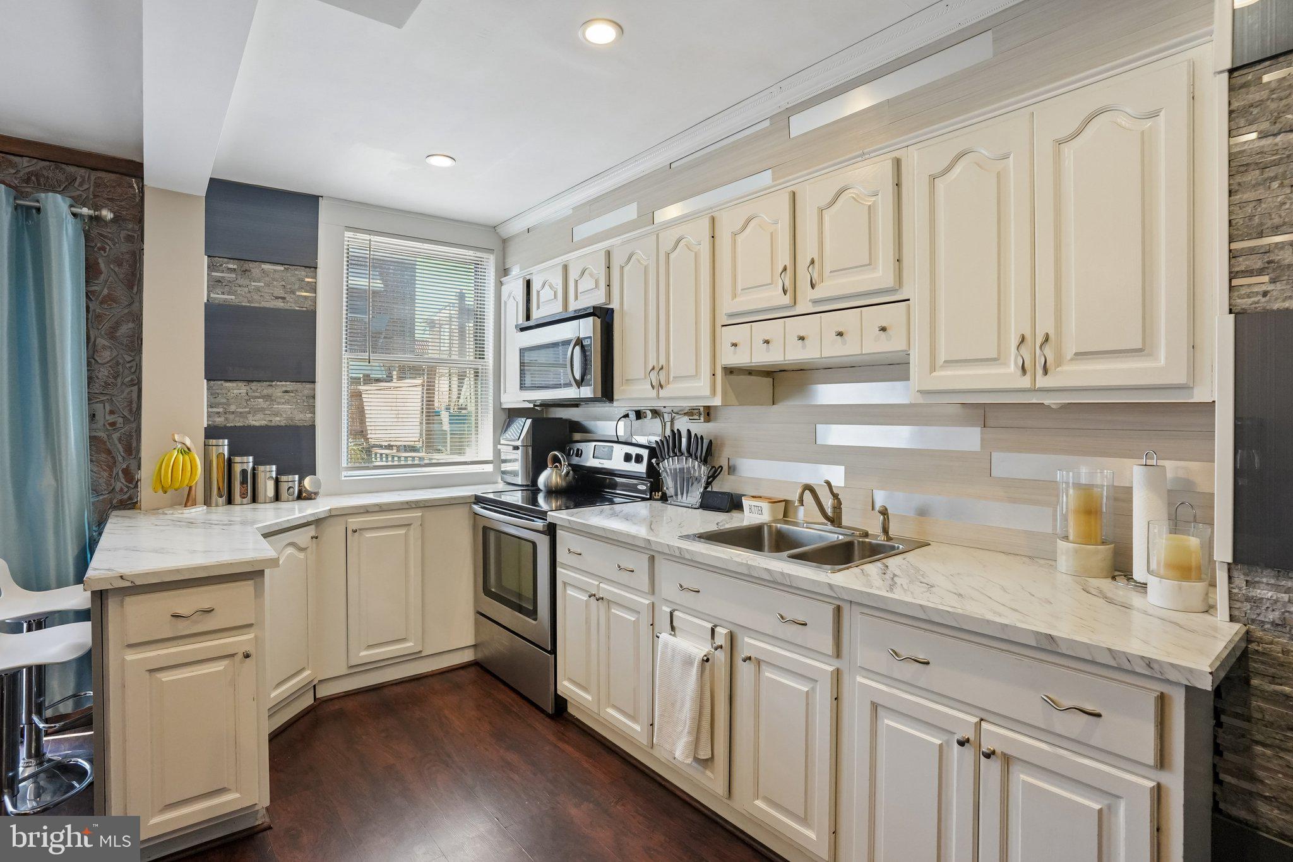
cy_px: 431
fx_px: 610
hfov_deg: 93.3
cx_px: 646
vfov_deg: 70.4
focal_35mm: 17
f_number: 5.6
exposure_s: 1/320
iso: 3200
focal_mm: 17
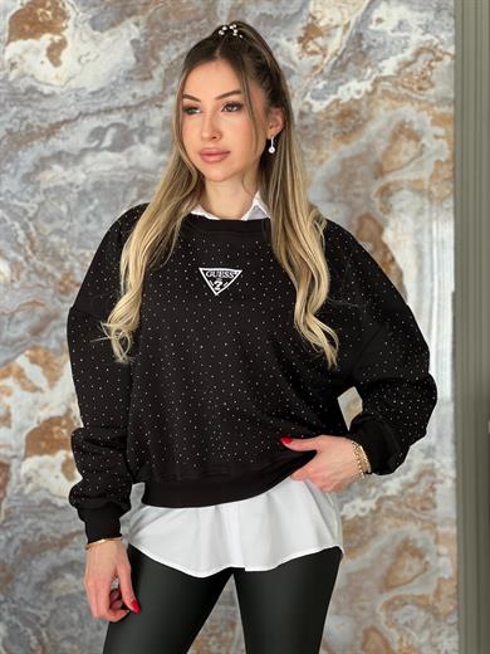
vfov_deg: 25.3
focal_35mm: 77
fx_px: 1453
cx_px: 245
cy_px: 327
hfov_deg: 19.1
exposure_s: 1/121
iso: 200
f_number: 2.8
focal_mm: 9
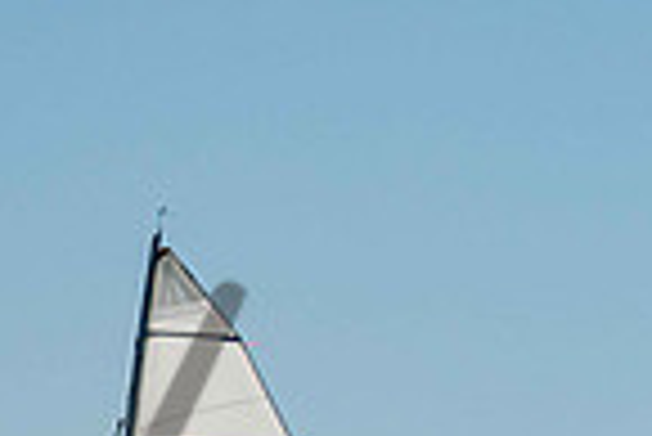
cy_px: 793
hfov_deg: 2.8
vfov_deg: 1.9
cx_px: 282
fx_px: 13415
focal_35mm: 740
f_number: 7.1
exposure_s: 1/5000
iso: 320
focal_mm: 140
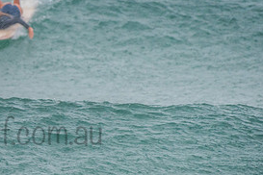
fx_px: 9467
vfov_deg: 1.1
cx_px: -53
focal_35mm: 1296
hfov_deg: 1.6
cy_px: 87
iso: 560
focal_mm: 500
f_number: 5.6
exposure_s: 1/320
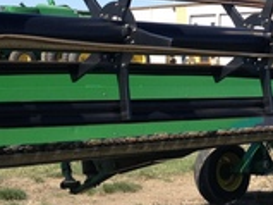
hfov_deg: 16.1
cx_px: 270
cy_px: 90
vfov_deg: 12.3
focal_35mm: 120
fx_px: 946
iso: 50
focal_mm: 4.28
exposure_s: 1/1227
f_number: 2.4
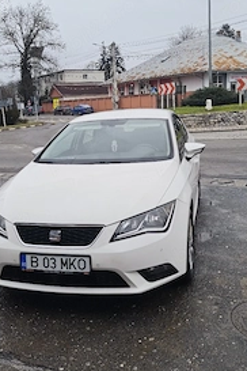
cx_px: 118
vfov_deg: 54.2
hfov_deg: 37.8
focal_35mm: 35
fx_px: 360
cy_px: 155
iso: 50
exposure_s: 1/149
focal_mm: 6.18
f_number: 1.65
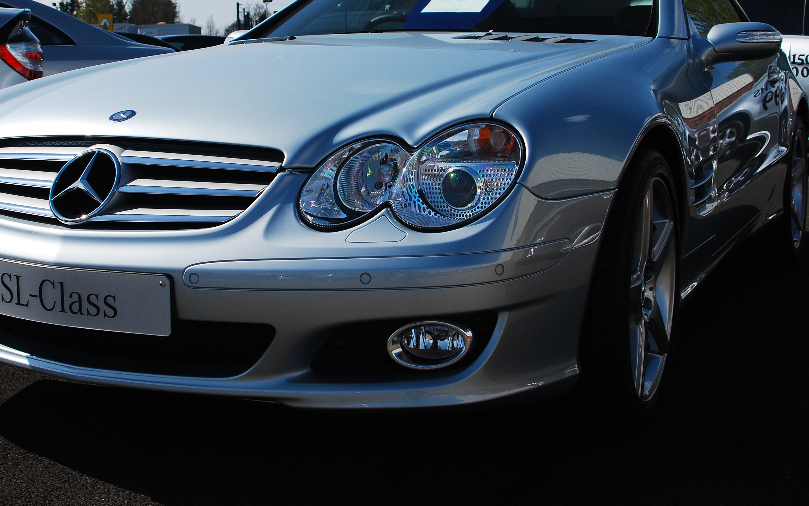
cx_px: 383
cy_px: 195
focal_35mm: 51
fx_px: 1124
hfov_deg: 39.6
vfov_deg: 25.3
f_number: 7.1
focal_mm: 24
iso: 200
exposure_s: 1/200
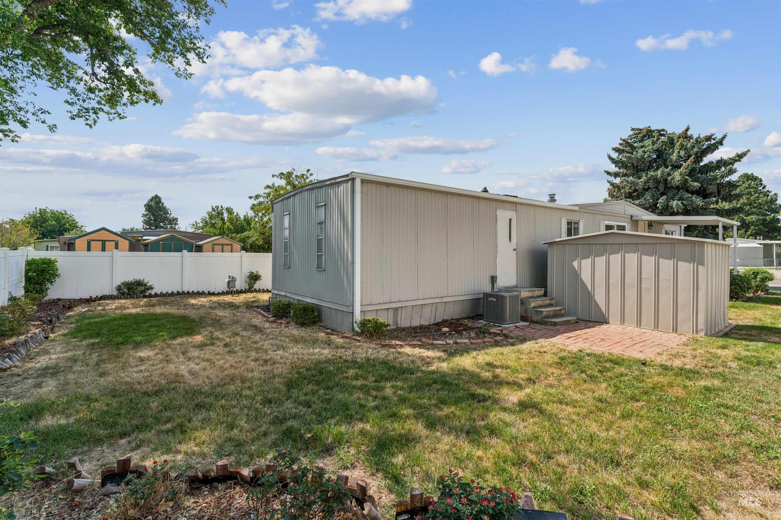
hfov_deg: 95.7
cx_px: 390
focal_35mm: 16
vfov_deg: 72.7
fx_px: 354
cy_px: 260
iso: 400
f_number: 13
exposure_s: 1/250
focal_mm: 16.3
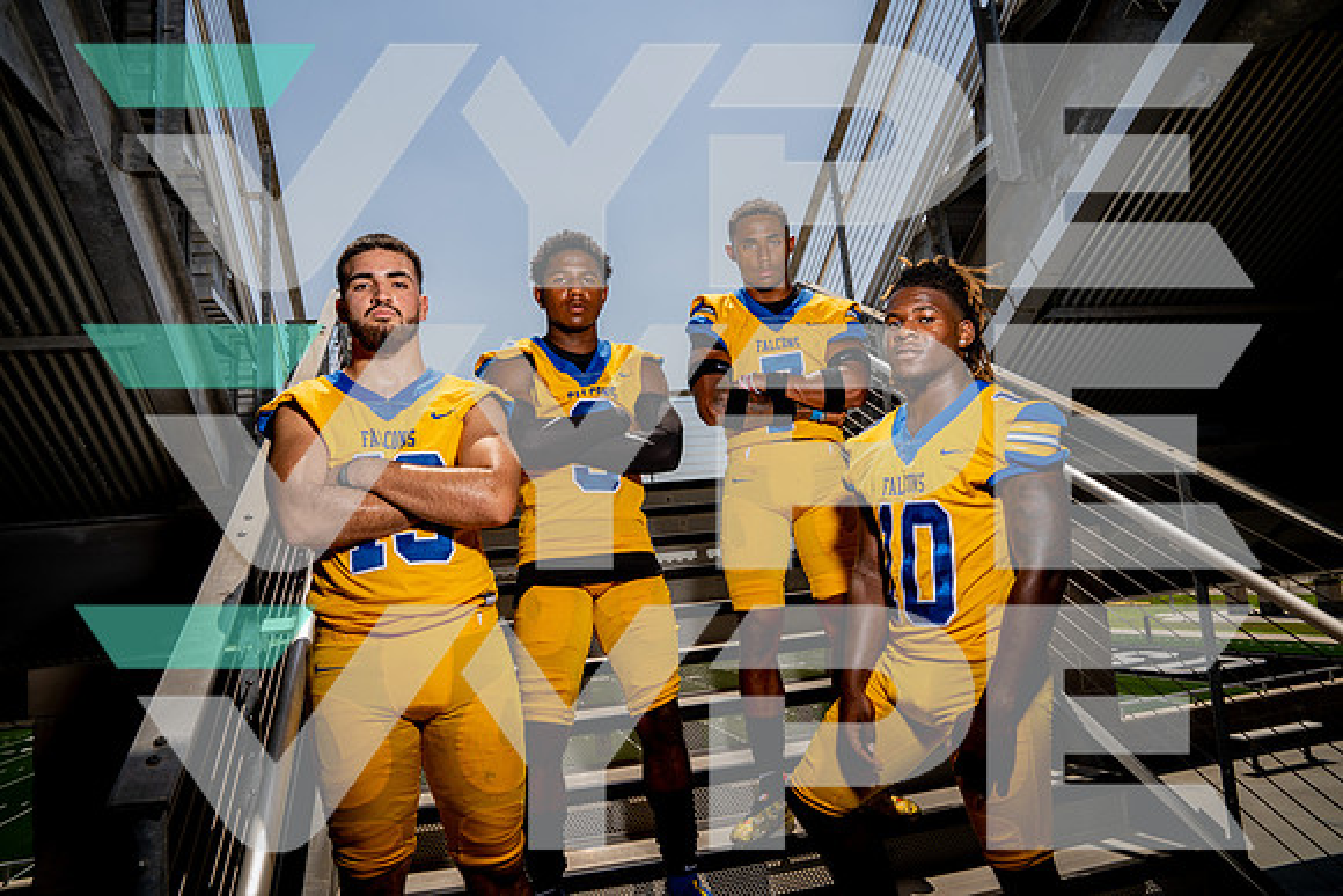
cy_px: 448
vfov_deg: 53.2
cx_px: 672
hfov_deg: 73.7
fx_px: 896
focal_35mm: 24
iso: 100
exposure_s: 1/250
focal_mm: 24
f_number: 8
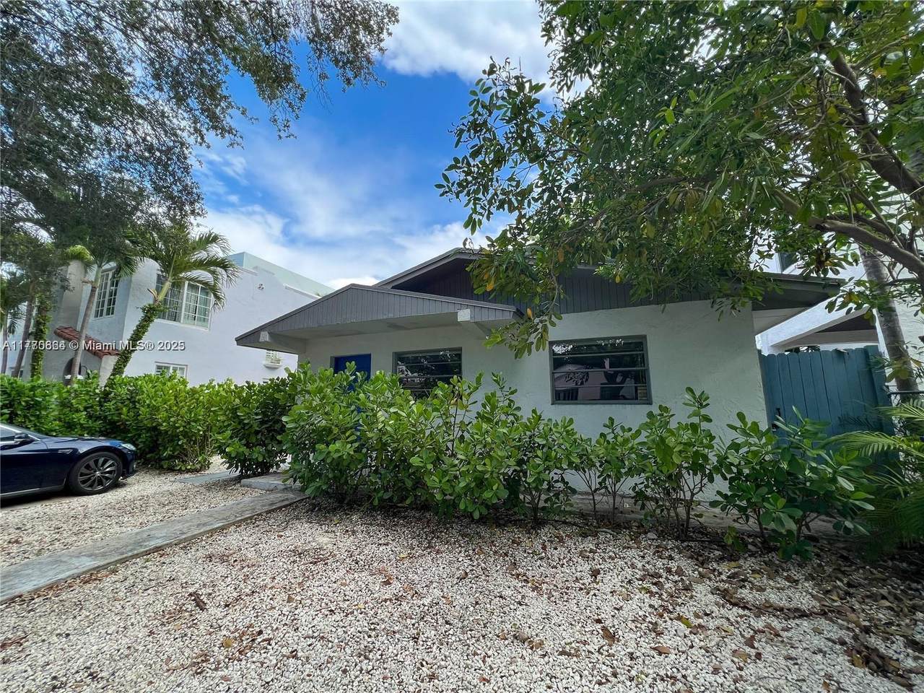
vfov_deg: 89.9
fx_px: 347
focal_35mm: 13
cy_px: 346
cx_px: 462
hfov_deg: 106.2
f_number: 1.8
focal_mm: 1.57
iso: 32
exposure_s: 1/450
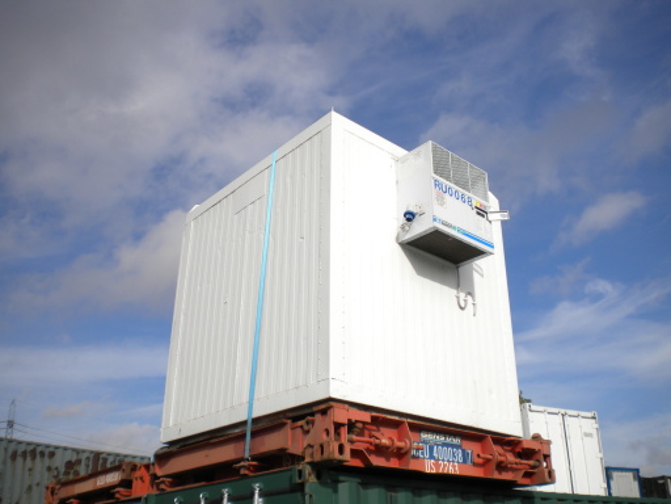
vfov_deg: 40.7
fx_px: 678
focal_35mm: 35
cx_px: 336
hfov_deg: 52.6
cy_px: 252
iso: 80
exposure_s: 1/1000
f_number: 4.6
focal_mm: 6.3
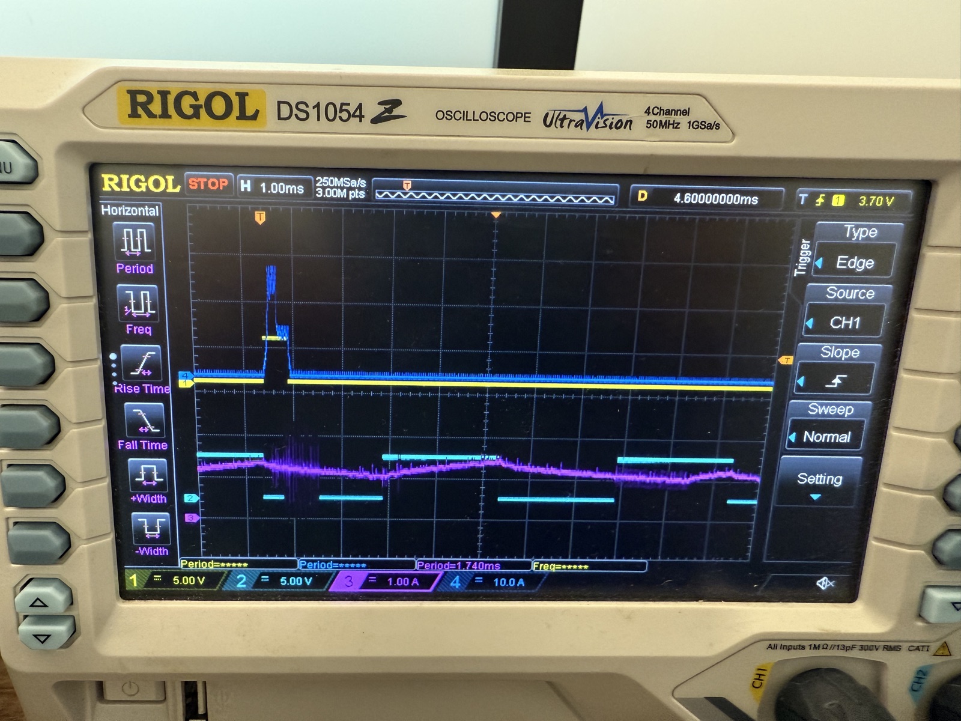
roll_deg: -1.8
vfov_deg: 56.8
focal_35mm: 24
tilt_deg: -28.6
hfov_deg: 71.6
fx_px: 666
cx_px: 480
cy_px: 360
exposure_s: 1/50
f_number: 2.2
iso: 500
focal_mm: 2.22
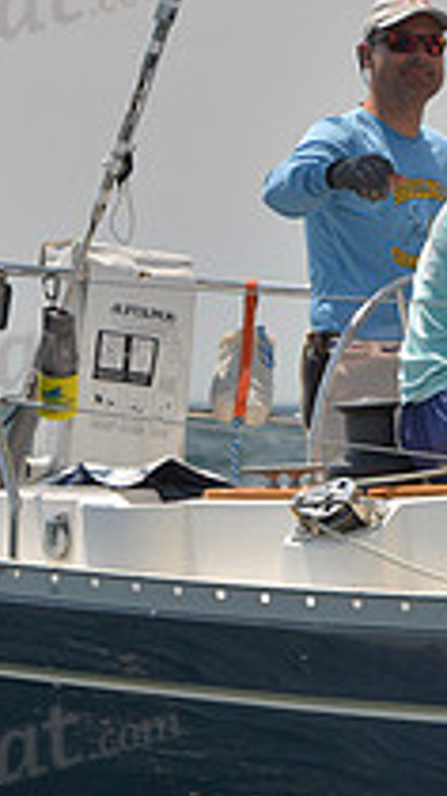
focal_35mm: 405
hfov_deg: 3.0
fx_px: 8541
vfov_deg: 5.3
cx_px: 379
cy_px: 529
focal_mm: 140
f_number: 7.1
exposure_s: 1/800
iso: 400
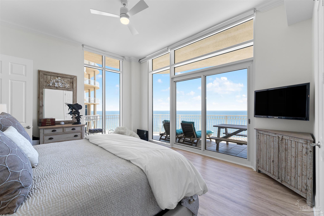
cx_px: 162
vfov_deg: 77.3
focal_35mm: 15
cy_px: 108
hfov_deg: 100.4
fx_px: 135
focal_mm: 10
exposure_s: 1/30
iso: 400
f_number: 8
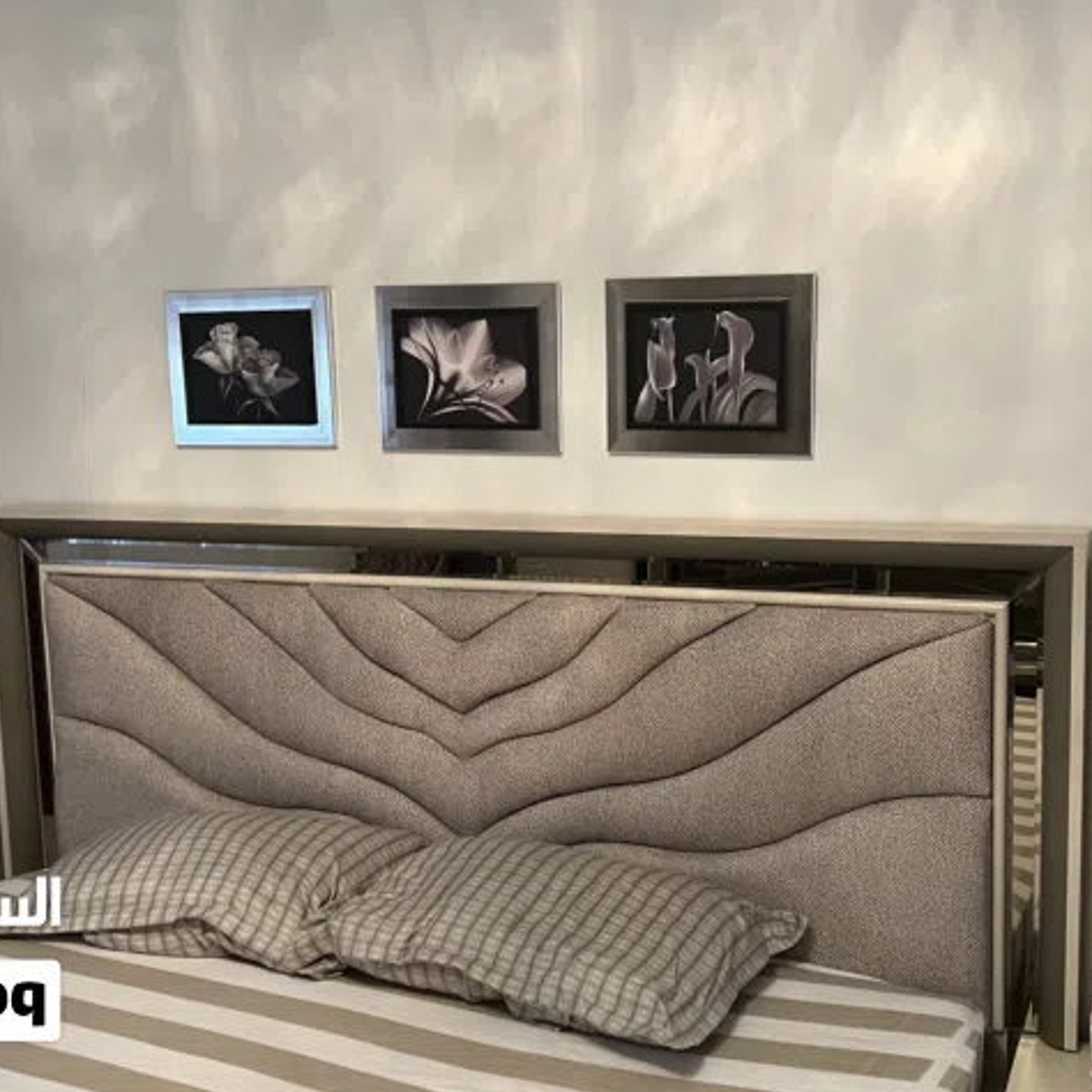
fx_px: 1106
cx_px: 408
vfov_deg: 52.5
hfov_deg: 52.0
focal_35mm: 31
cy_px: 544
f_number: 1.5
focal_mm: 5.7
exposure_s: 1/50
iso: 250
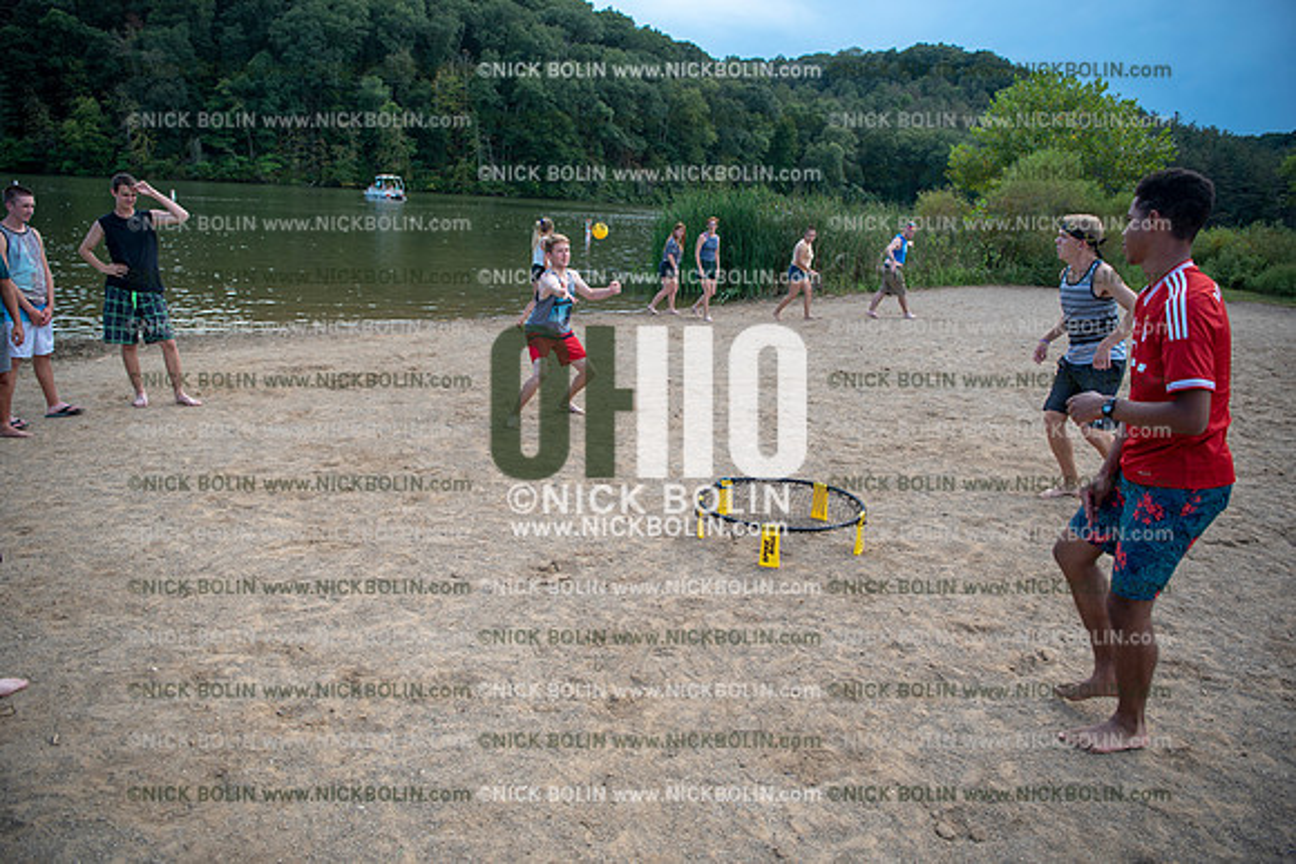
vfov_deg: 53.2
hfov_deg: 73.7
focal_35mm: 24
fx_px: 864
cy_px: 432
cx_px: 648
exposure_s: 1/640
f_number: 3.2
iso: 160
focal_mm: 24
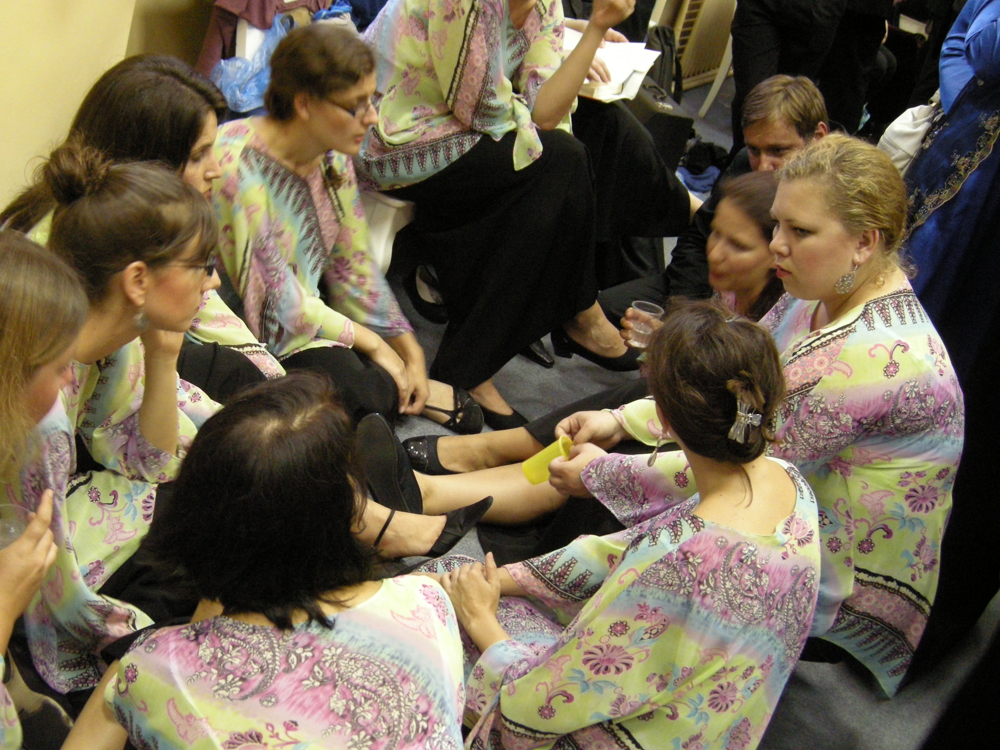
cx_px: 397
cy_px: 386
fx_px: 1271
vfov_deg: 32.9
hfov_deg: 42.7
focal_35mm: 44
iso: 400
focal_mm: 7.5
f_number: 2.7
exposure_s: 1/15.2
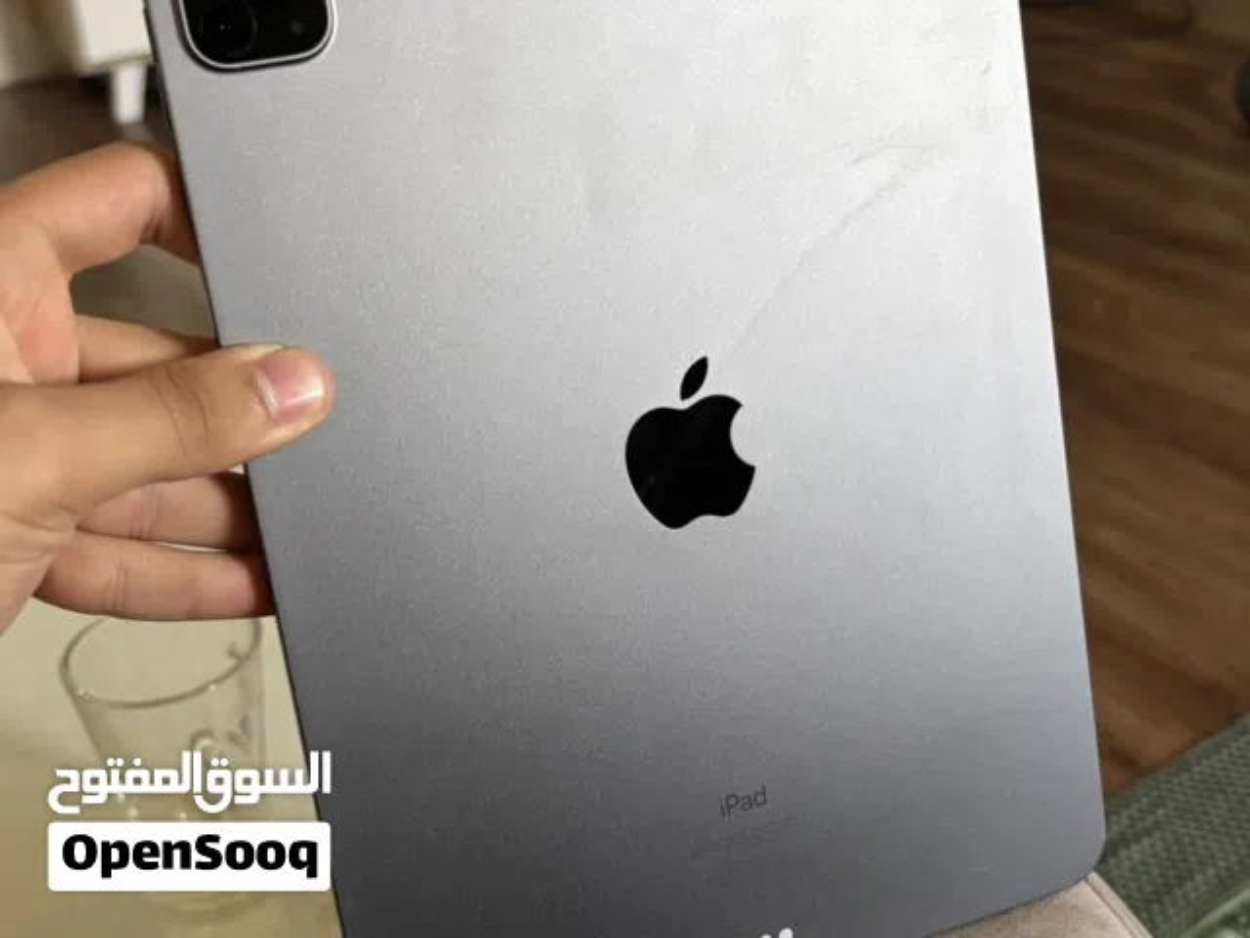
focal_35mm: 26
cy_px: 469
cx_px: 625
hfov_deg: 67.3
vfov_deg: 53.1
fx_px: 939
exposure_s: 1/60
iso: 320
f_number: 1.6
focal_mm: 5.96
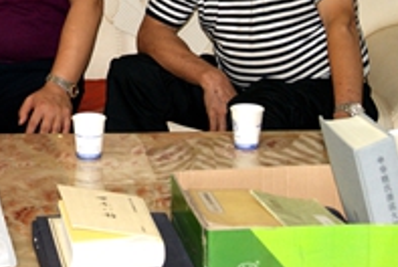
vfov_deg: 9.0
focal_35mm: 152
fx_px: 1683
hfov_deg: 13.3
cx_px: -8
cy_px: -27
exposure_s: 1/60
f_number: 5.6
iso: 400
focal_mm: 40
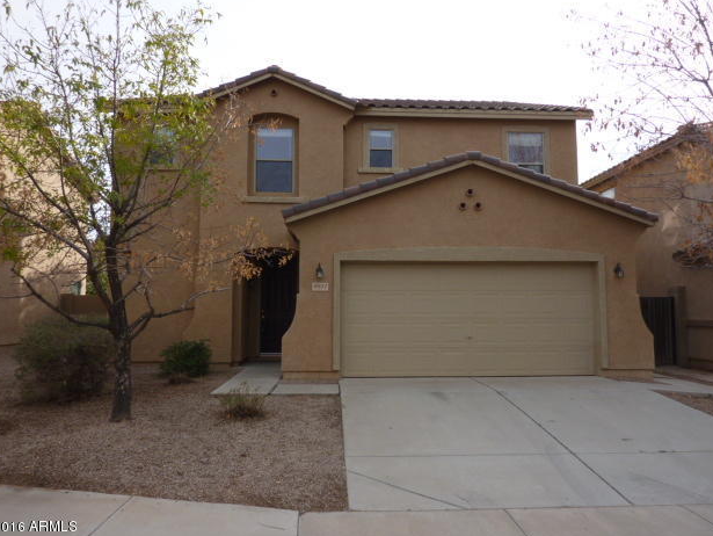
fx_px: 536
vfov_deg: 53.1
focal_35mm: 26
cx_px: 357
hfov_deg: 67.3
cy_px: 271
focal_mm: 4.1
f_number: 4
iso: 100
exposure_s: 1/400
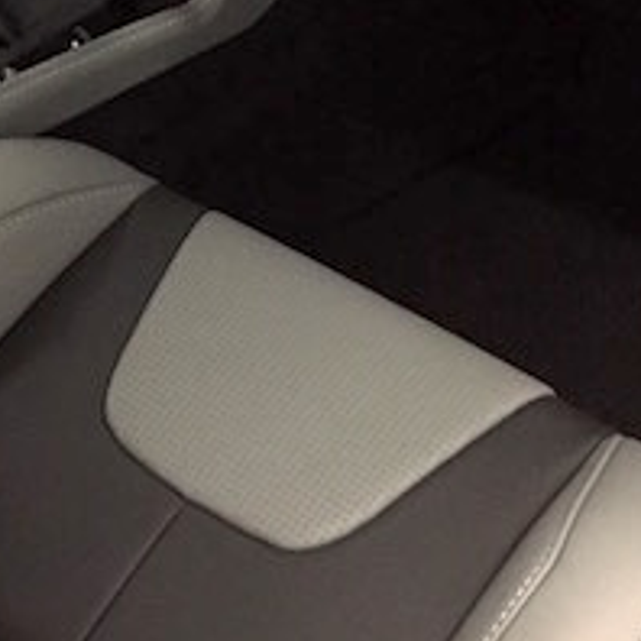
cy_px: 78
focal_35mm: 83
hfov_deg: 20.4
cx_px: 36
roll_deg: -1.3
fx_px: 1739
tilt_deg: -33.1
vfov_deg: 20.5
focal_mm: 4.15
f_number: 2.2
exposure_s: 1/15
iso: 400
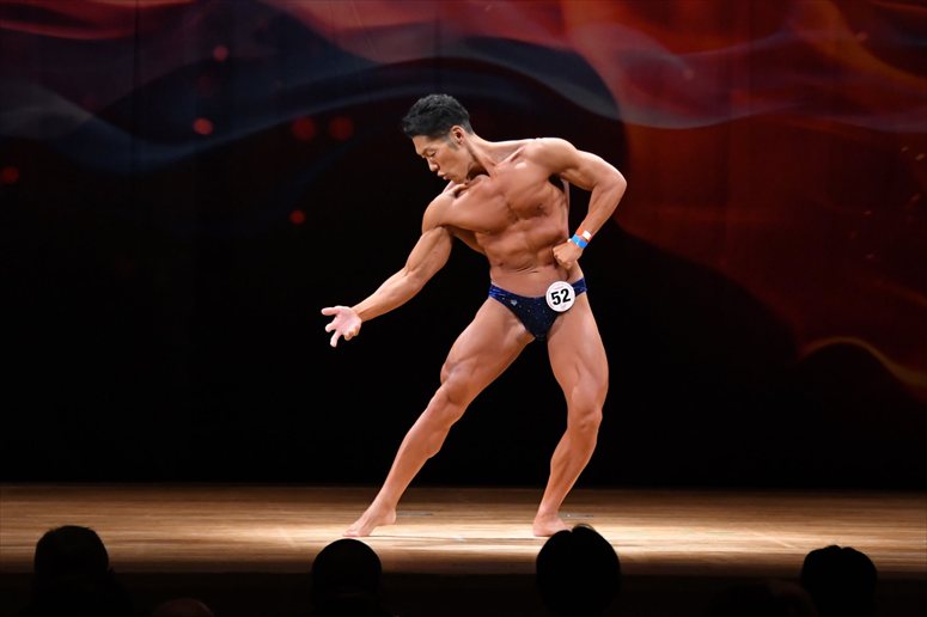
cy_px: 308
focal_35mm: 225
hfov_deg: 9.2
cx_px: 464
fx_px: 5791
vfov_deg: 6.1
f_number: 5.6
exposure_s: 1/400
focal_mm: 150
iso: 4000
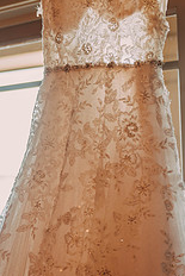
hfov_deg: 14.7
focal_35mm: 93
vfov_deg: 21.8
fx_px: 716
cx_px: 112
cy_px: 83
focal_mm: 48
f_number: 2.8
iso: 200
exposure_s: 1/125
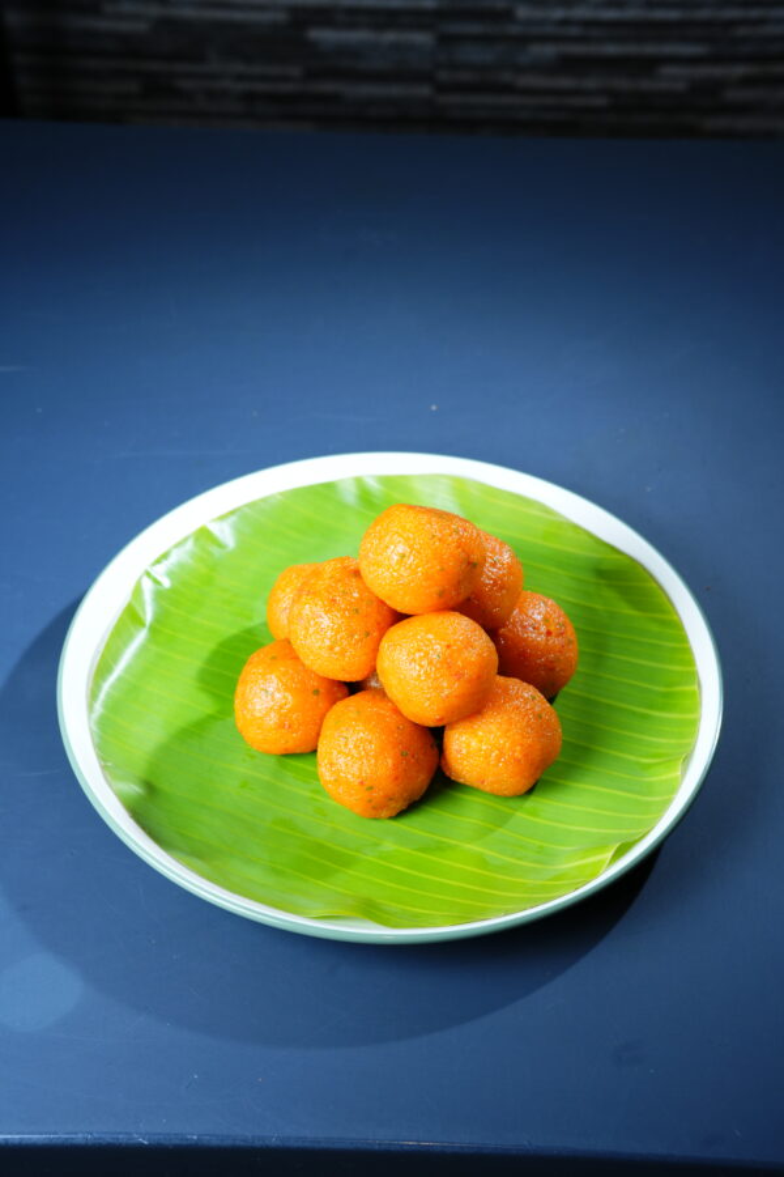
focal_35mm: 50
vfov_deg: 39.6
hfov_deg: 27.0
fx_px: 1633
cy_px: 588
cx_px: 392
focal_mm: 50
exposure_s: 1/100
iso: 1000
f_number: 7.1
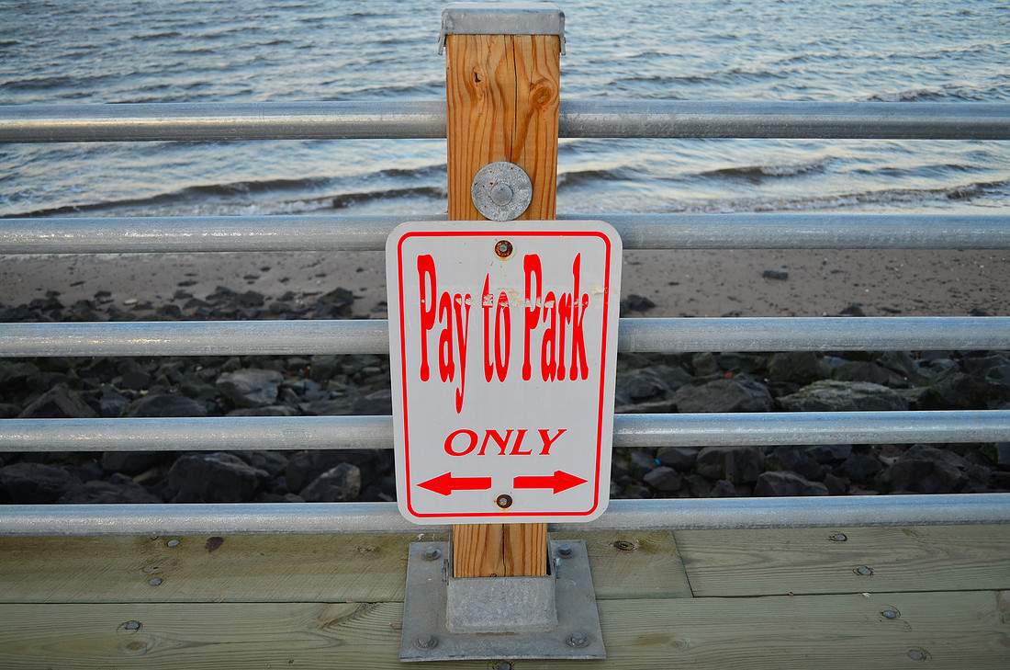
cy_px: 335
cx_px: 505
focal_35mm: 36
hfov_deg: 53.2
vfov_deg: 36.7
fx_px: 1008
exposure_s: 1/80
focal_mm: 24
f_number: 4.2
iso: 100
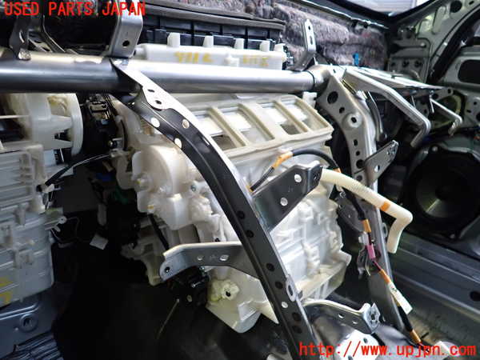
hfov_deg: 69.4
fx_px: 347
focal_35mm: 25
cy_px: 180
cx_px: 240
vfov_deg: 54.9
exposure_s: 1/30
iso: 400
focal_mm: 4.5
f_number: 2
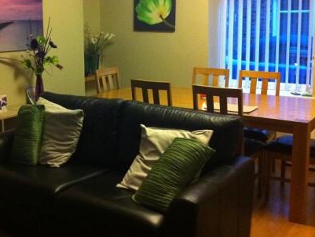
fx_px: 464
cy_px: 78
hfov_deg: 37.1
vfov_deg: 28.4
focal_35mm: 51
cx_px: 108
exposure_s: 1/17
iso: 640
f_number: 2.8
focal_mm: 3.85
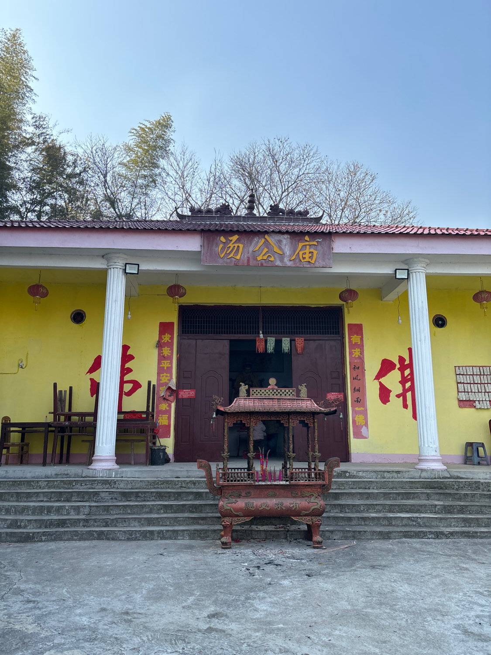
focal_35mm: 26
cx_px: 246
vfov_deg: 67.3
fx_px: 492
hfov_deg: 53.1
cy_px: 328
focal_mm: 5.96
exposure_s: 1/1642
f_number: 1.6
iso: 50
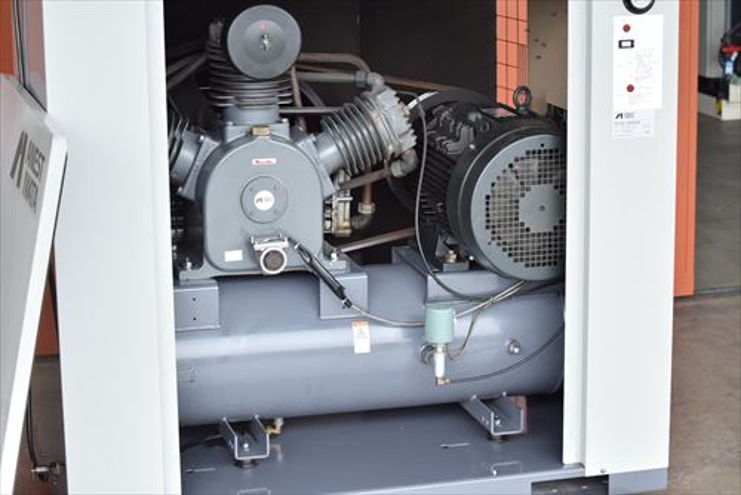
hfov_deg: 24.6
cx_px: 370
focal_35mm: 82
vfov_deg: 16.6
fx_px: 1699
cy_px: 248
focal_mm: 55
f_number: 6.3
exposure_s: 1/250
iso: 1250
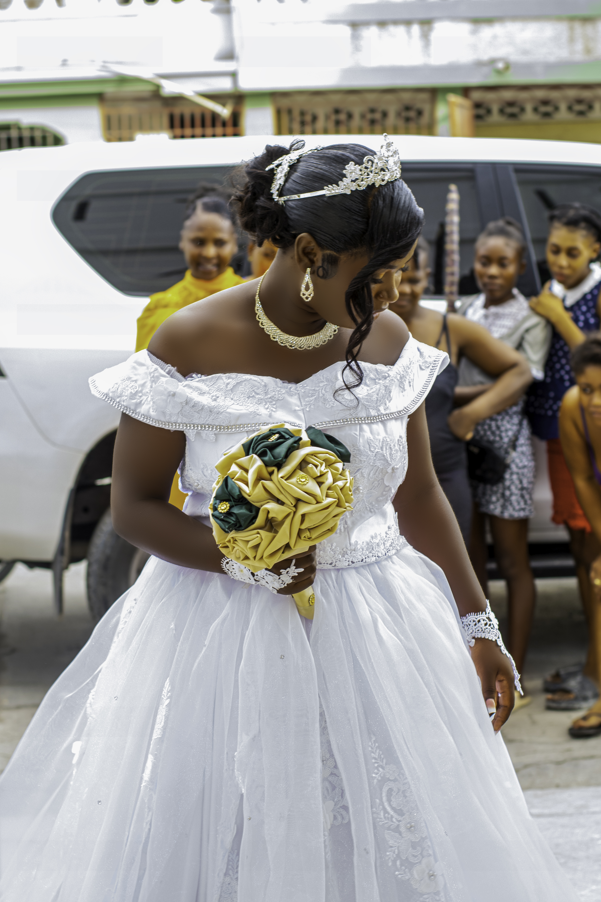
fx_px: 1953
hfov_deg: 17.5
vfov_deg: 26.0
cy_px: 454
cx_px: 298
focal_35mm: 78
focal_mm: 50
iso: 400
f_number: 4
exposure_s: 1/125
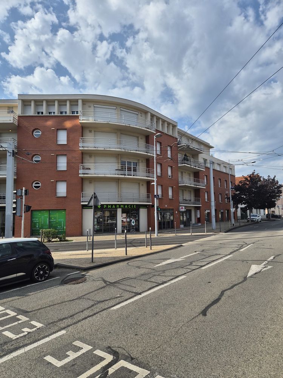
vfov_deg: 73.9
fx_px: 251
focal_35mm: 23
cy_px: 189
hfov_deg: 58.9
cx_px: 142
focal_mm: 5.4
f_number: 1.8
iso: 80
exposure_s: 1/7072
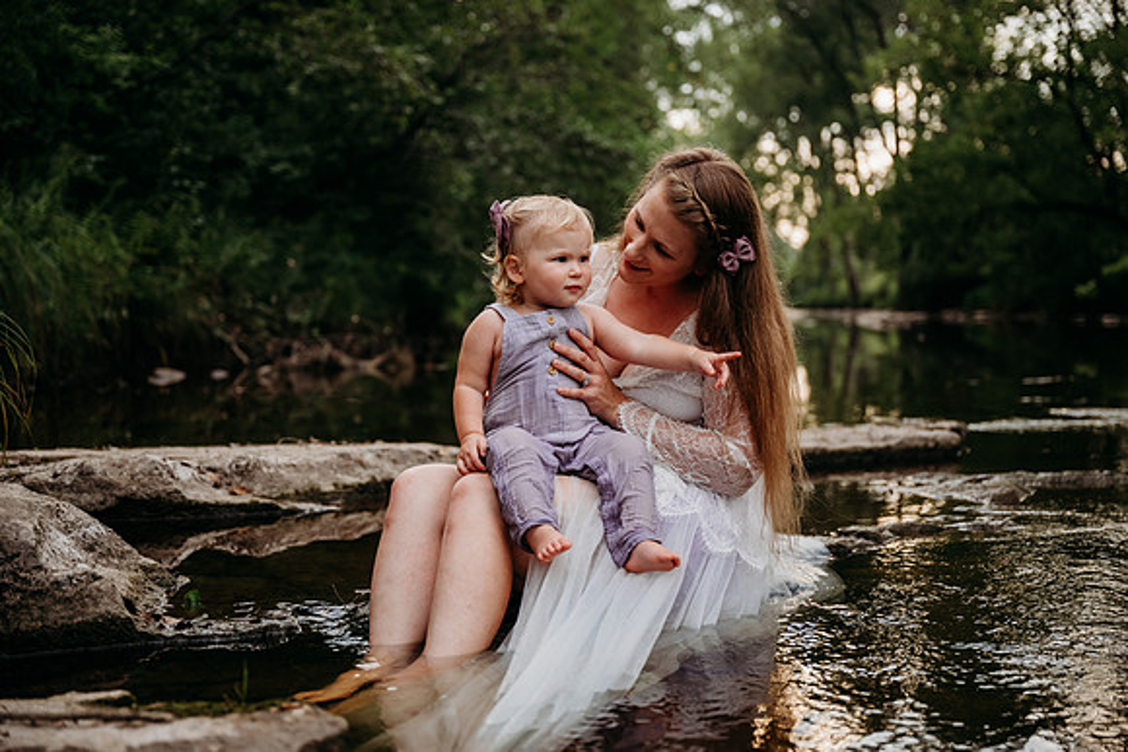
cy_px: 376
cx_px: 564
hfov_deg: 40.3
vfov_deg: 27.5
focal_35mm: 49
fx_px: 1536
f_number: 2.8
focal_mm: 49
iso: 500
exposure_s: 1/1600
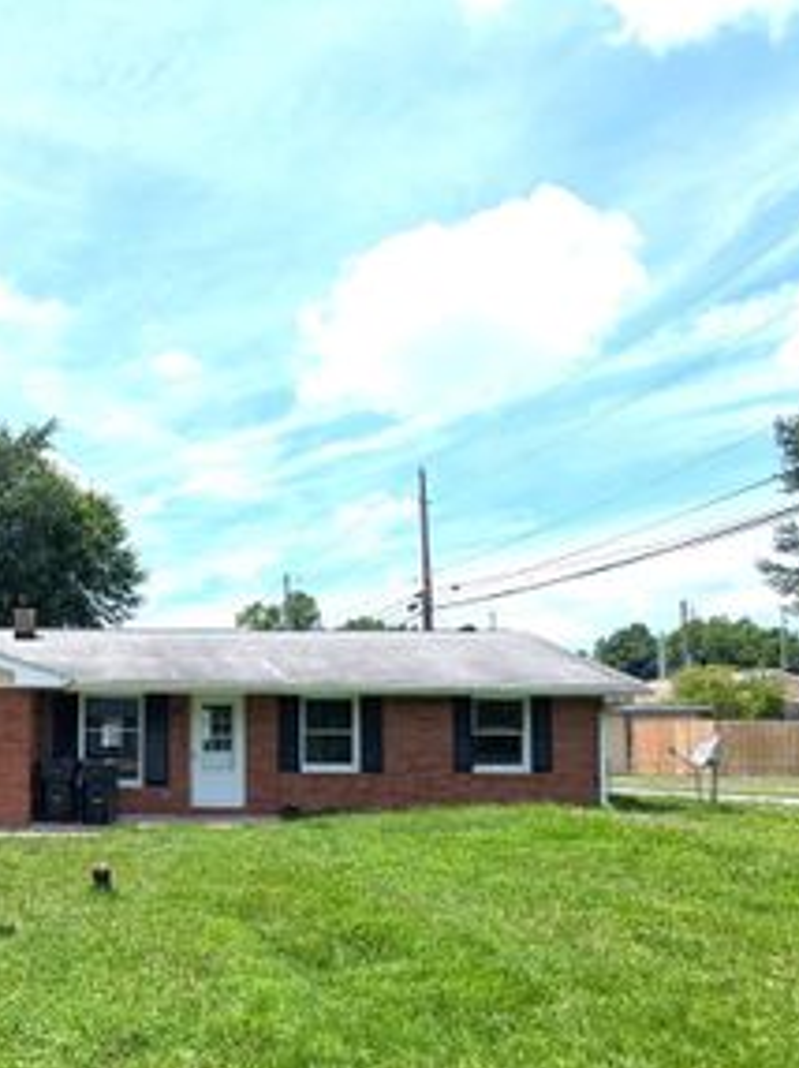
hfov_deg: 46.1
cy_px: 696
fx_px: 863
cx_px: 119
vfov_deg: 62.2
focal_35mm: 28
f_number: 2.2
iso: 49
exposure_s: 1/2247
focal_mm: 2.35
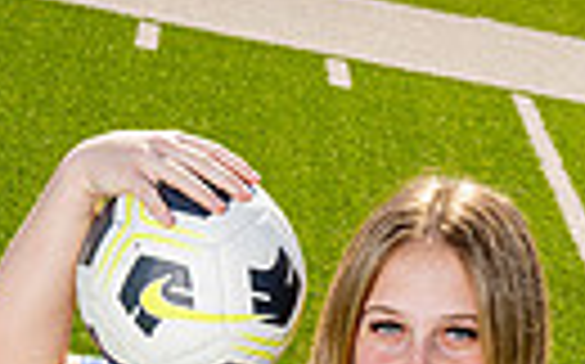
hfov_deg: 14.1
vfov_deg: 8.0
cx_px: 292
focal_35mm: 148
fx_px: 2358
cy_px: 926
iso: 320
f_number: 10
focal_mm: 42
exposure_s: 1/250
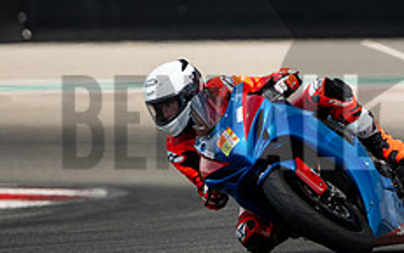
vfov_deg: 1.2
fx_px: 11828
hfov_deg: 2.0
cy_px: 125
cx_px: 430
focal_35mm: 1073
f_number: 2.8
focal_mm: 280
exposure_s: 1/1600
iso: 250
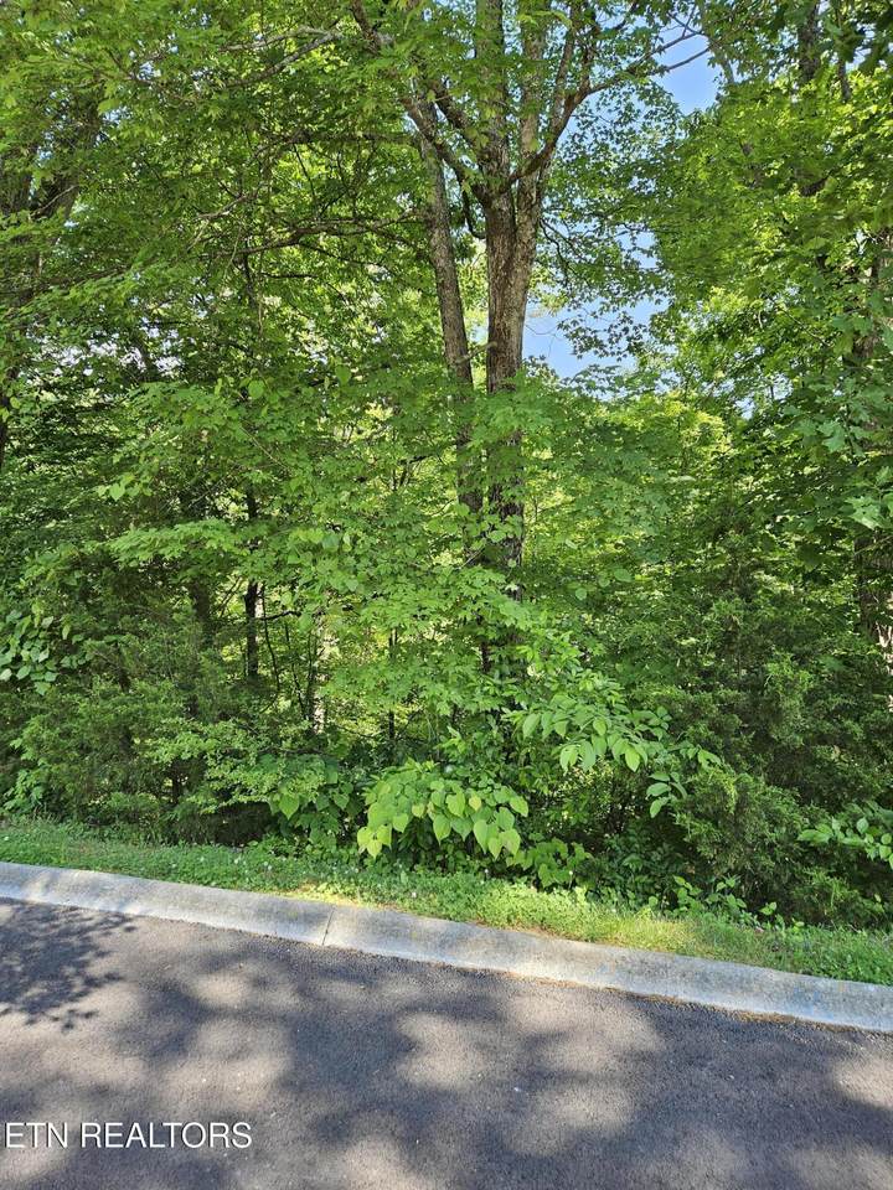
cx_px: 446
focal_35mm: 23
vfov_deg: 73.9
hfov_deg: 58.9
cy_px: 595
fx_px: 791
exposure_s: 1/180
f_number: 1.8
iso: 25
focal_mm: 5.4
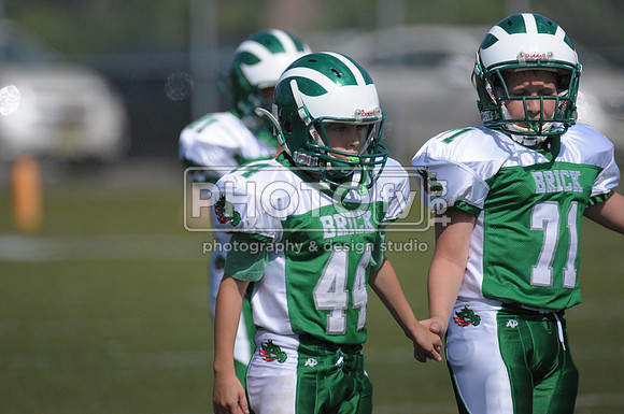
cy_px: 207
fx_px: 10385
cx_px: 312
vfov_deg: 2.3
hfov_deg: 3.4
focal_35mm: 600
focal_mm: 400
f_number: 4
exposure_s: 1/8000
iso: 640
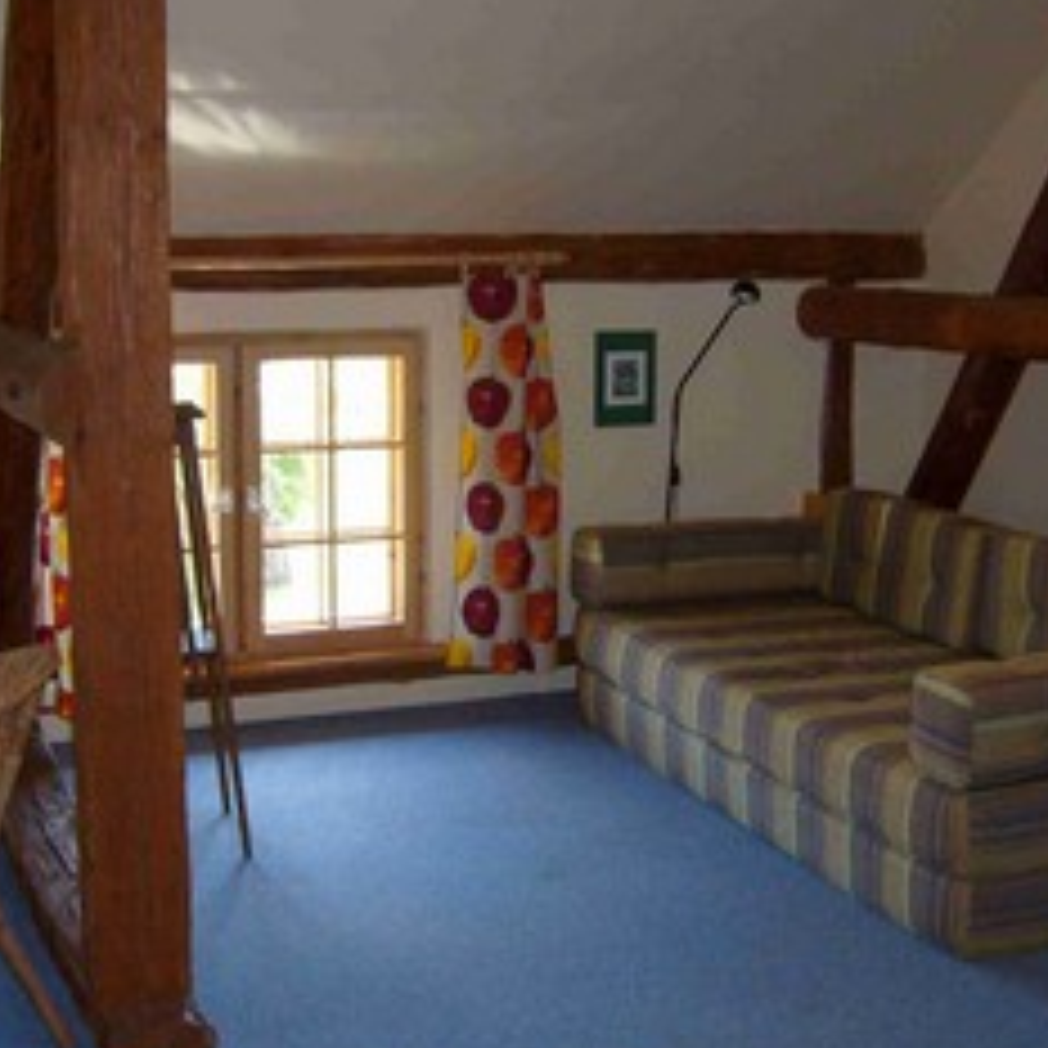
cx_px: 499
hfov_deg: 32.2
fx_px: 1815
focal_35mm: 53
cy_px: 414
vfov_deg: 32.1
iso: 100
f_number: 2.8
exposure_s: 1/45
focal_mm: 5.8
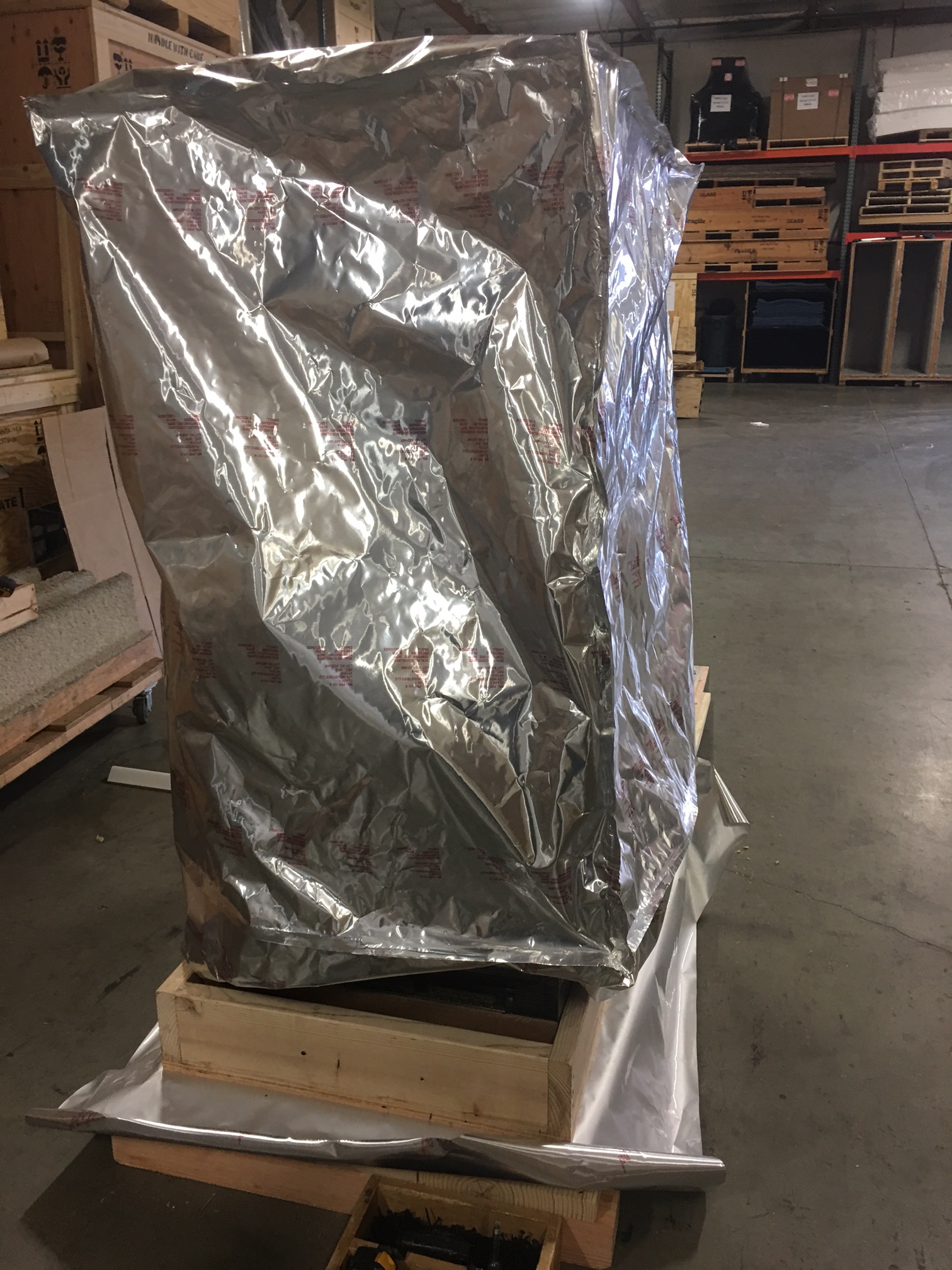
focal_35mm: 29
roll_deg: -1.6
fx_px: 1063
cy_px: 635
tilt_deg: -17.3
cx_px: 476
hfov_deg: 48.2
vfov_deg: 61.7
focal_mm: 4.15
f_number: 2.2
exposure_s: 1/15
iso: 40
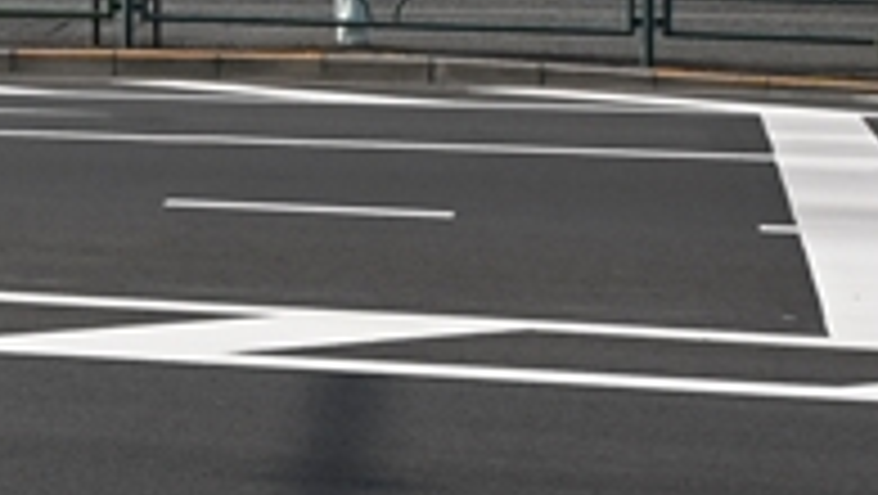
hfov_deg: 13.5
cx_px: -720
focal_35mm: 142
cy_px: -182
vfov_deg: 8.4
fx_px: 3308
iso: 400
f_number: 8
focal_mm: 22
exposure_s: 1/800
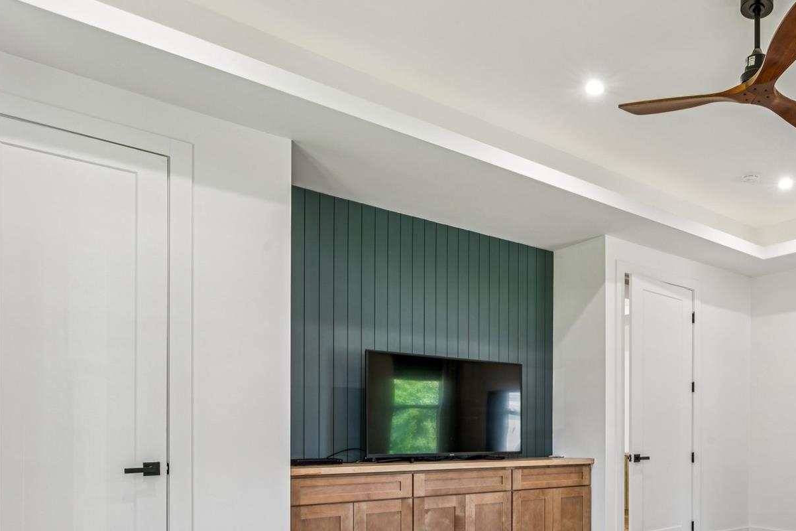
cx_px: 651
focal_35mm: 29
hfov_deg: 58.2
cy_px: 432
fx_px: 641
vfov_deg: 42.7
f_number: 13
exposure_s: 1/1.25
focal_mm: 17
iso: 100
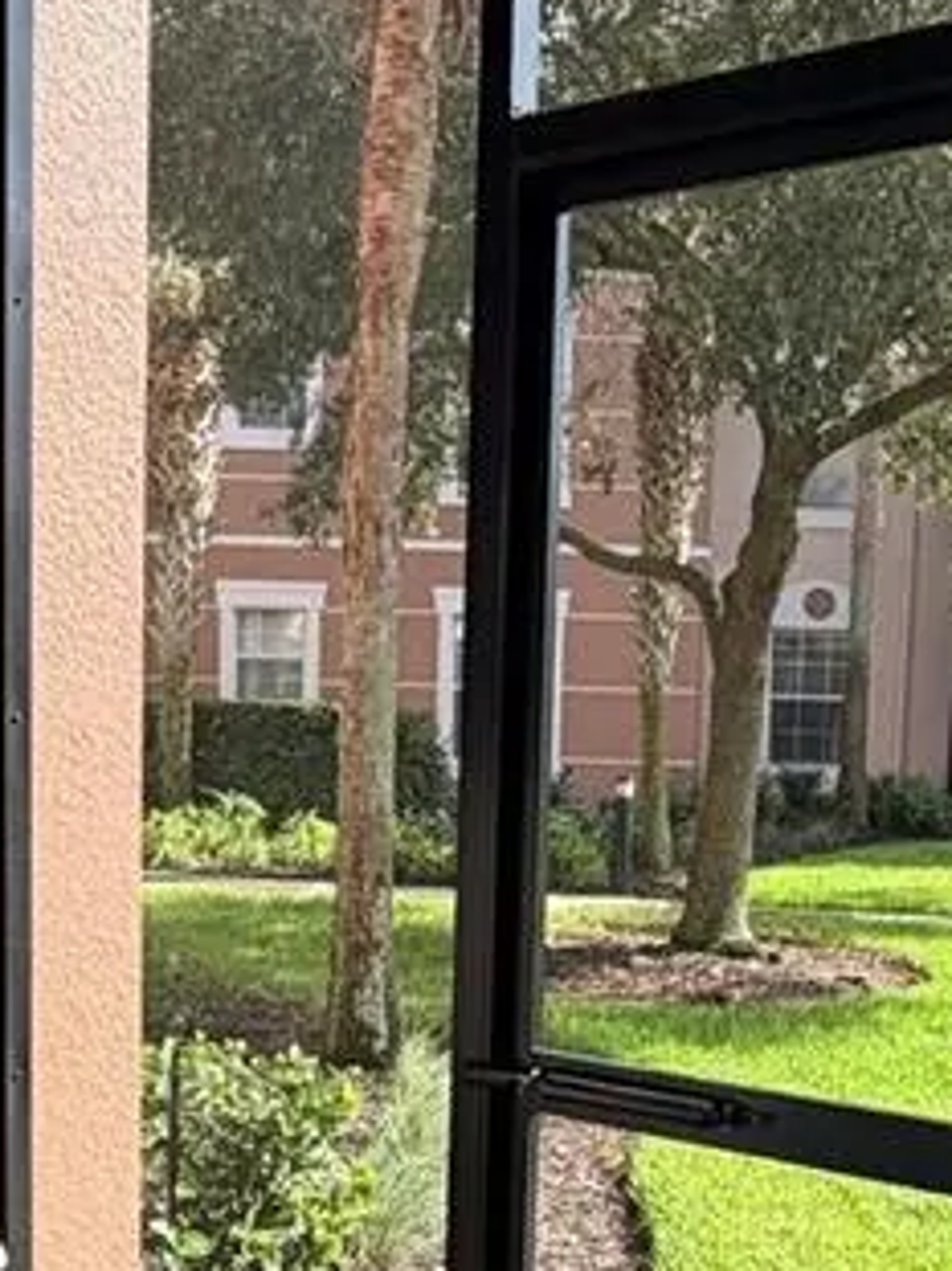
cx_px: 466
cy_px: 920
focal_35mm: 54
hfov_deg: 27.0
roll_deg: -1.2
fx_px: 1981
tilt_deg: -5.7
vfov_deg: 34.9
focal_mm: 2.22
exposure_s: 1/224
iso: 40
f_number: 2.2
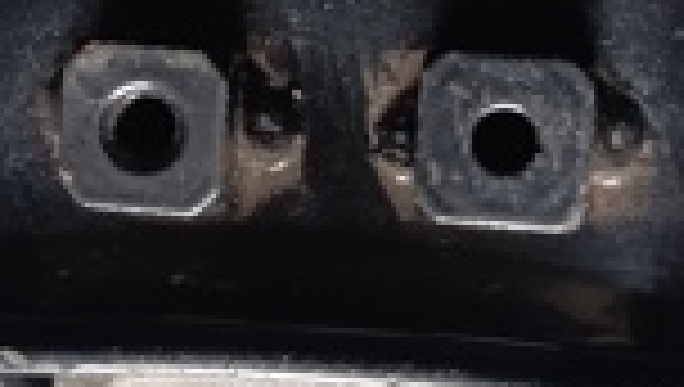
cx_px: 286
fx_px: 1907
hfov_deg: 20.3
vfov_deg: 11.5
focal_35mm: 105
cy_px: 18
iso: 800
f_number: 1.6
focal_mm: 6.14
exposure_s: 1/100
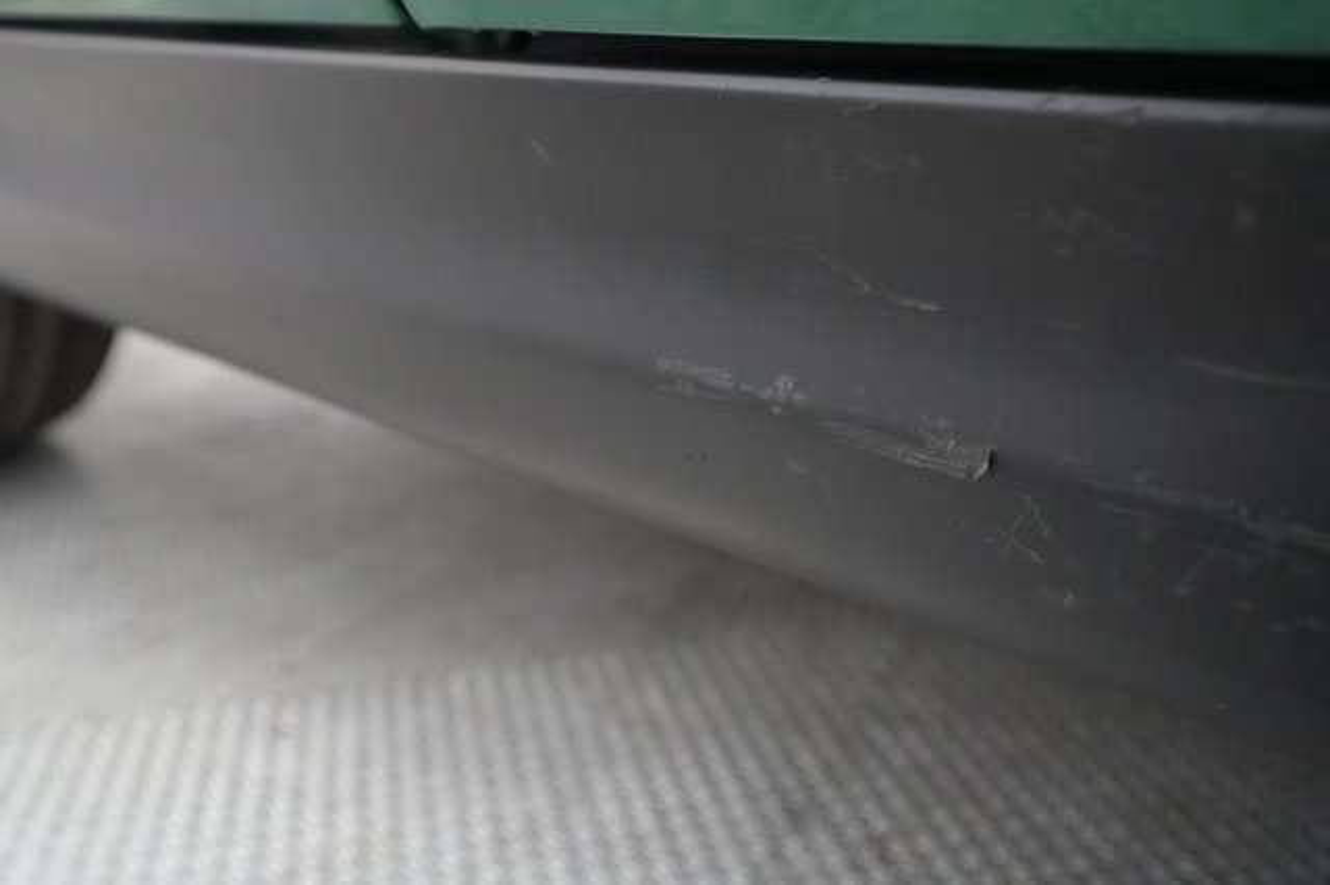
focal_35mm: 28
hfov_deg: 65.5
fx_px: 1034
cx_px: 665
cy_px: 442
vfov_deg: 46.4
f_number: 4.5
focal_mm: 28
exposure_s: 1/100
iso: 8000
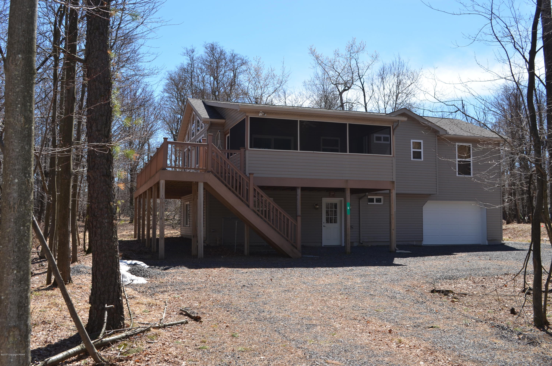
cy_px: 183
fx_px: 551
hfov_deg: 53.2
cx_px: 276
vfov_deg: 36.7
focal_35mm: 36
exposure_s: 1/200
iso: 100
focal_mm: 24
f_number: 8
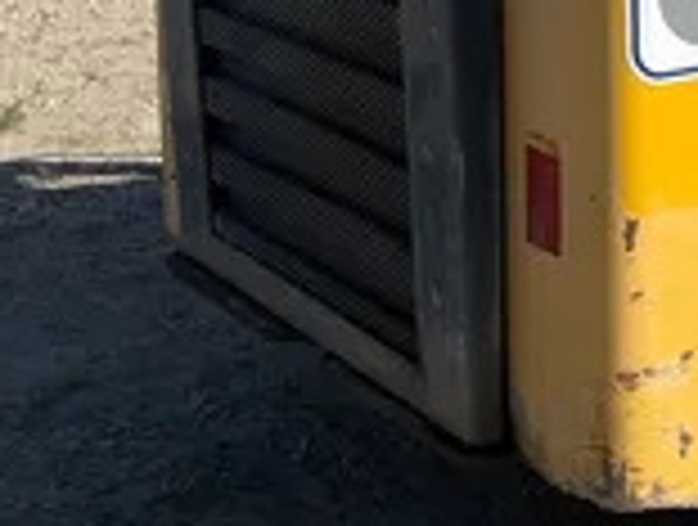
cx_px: 964
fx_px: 1859
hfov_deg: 19.3
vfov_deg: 15.6
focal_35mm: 92
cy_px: -88
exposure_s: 1/4854
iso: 50
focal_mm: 5.1
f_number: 1.6
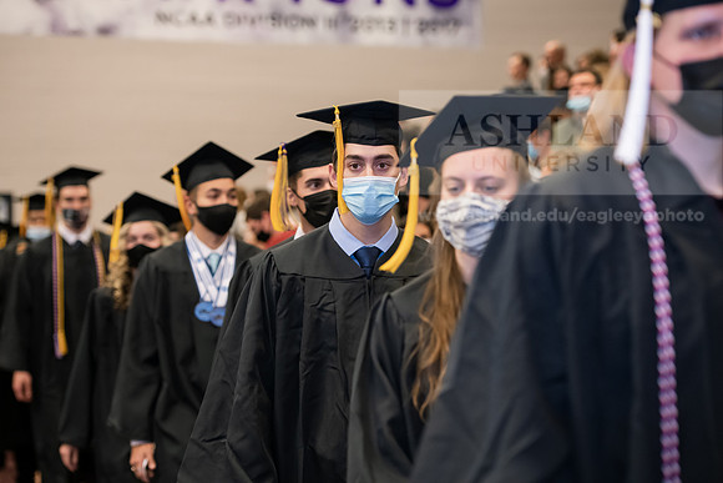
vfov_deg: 13.4
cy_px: 242
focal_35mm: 102
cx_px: 362
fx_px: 2049
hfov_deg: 20.0
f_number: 3.5
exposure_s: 1/200
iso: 1600
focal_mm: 102
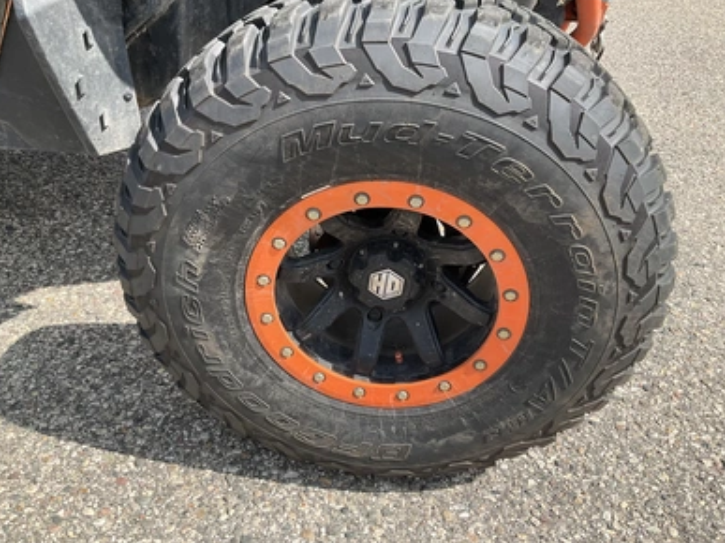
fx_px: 628
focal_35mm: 30
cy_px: 264
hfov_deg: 60.0
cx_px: 362
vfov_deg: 46.8
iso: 25
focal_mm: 3
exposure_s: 1/700
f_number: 1.8
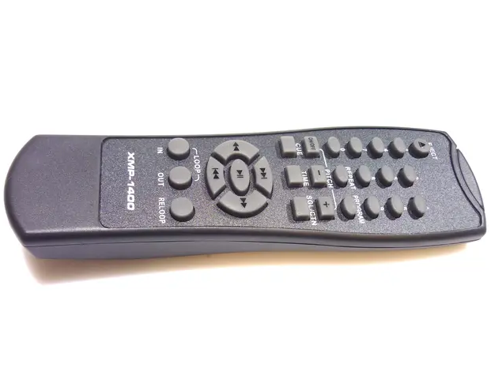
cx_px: 245
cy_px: 182
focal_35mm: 34
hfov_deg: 53.9
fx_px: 482
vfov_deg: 41.8
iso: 80
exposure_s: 1/50
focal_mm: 5.5
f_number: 2.8
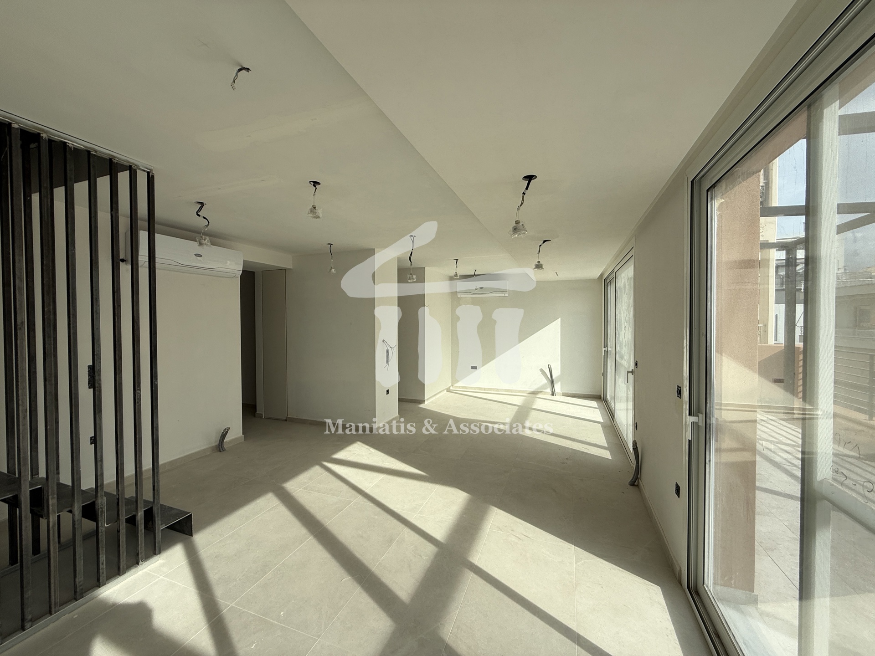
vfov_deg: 85.7
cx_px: 438
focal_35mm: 14
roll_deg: +0.5
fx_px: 354
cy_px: 328
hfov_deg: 102.1
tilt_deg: -0.1
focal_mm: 2.22
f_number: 2.2
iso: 50
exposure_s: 1/820
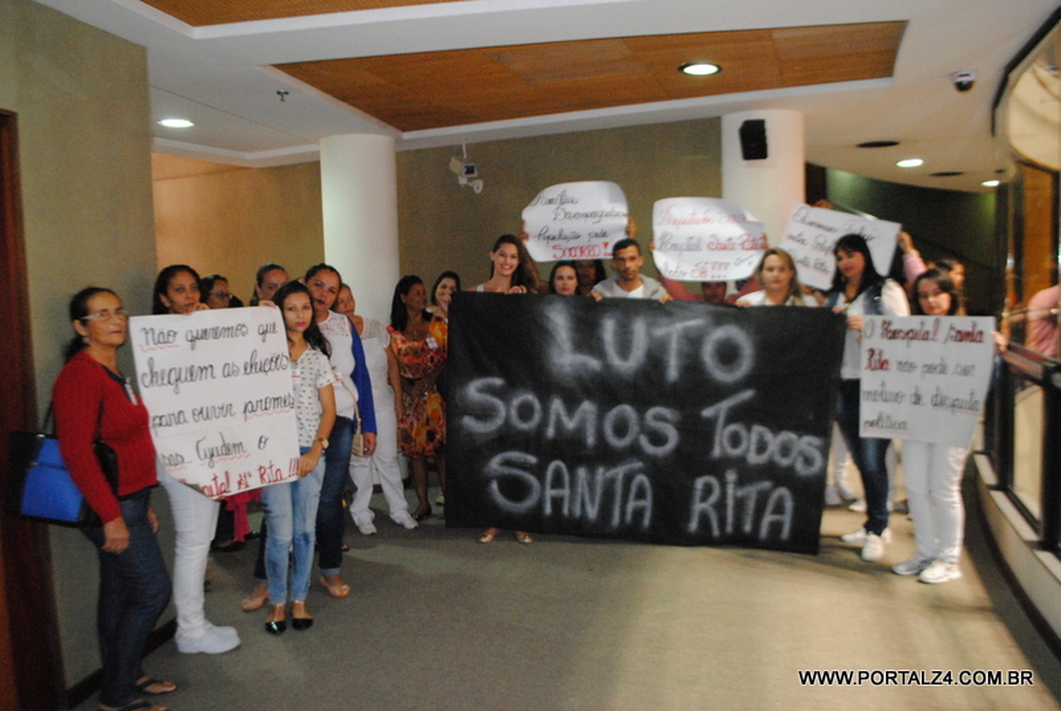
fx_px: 885
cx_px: 530
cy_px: 356
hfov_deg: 61.9
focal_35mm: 30
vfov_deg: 43.7
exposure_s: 1/30
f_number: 3.8
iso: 1600
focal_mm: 20
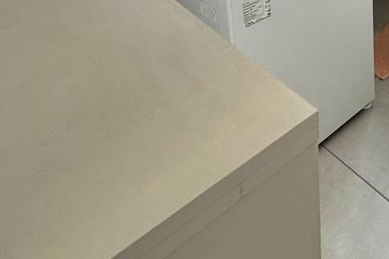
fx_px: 497
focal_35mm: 46
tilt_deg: -10.7
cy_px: -164
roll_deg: -1.3
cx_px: 386
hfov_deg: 38.2
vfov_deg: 22.1
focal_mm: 2.22
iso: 64
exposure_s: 1/120
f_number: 2.2
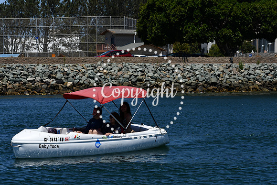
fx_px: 1093
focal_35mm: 142
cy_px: 92
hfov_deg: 14.4
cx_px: 138
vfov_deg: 9.7
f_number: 9
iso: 100
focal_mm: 95
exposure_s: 1/640
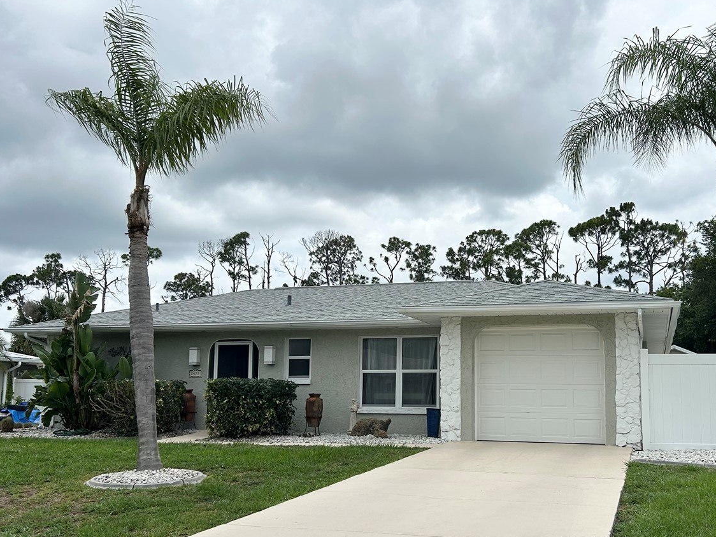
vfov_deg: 38.6
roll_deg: -0.2
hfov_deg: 49.9
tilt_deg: +6.3
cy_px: 311
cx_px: 414
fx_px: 765
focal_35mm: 37
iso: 50
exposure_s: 1/7463
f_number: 1.5
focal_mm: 5.7
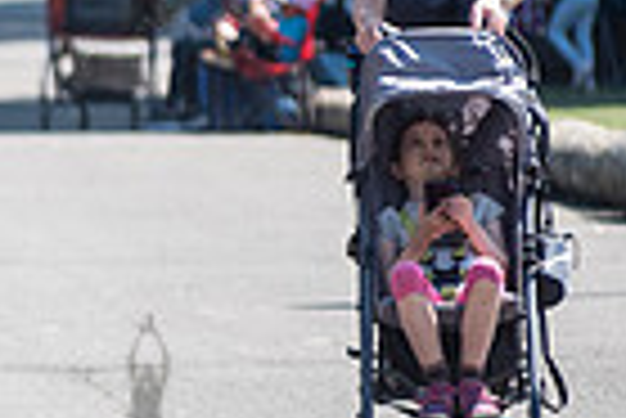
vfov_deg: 1.6
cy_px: 173
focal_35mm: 836
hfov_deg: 2.5
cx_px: -437
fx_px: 14552
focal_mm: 200
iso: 200
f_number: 4
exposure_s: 1/1600
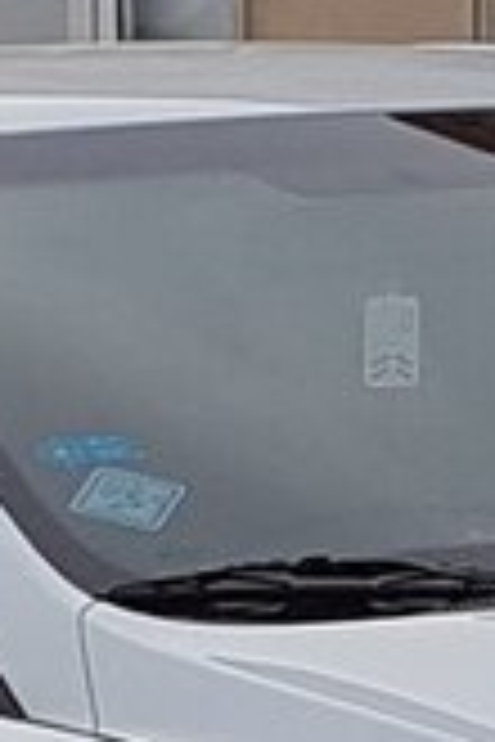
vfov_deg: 17.5
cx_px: 63
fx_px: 2227
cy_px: 1010
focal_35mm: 108
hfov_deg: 12.6
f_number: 1.7
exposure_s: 1/2312
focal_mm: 4.2
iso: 50
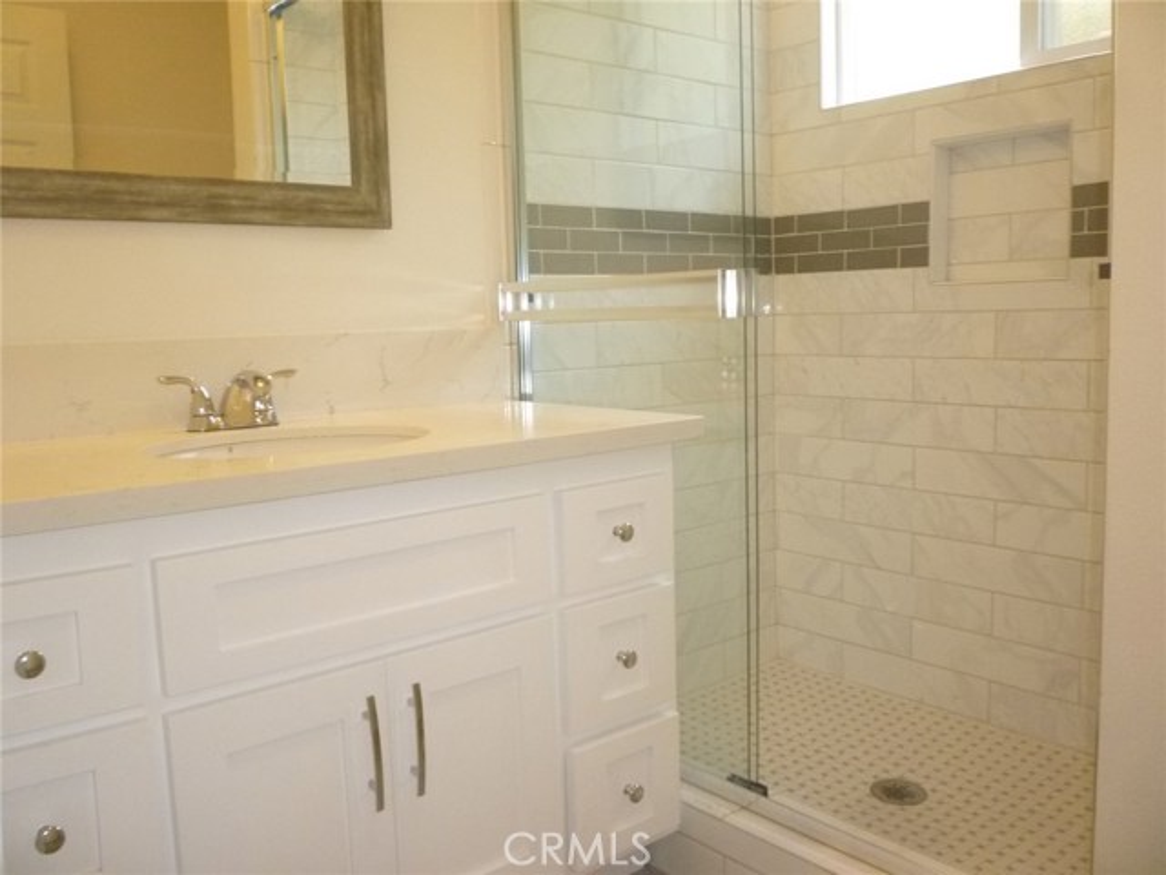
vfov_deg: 48.2
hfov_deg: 61.7
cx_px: 583
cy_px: 438
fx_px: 977
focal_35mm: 29
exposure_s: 1/60
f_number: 3.3
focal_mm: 5.2
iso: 400
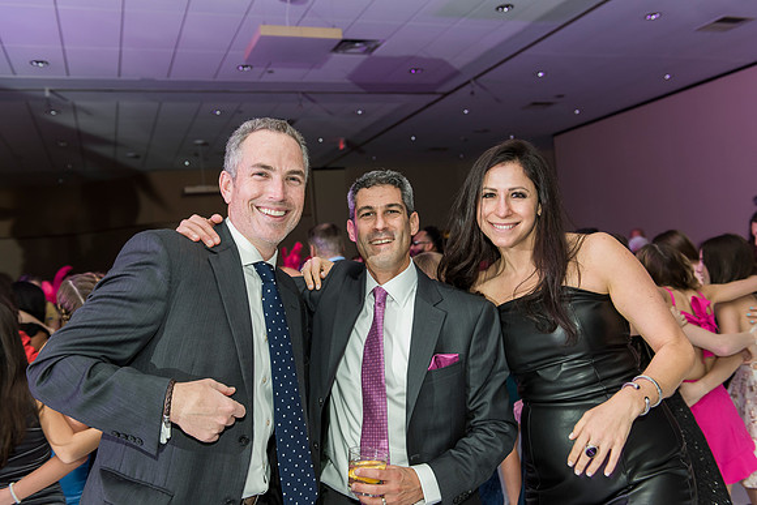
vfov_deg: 37.9
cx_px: 378
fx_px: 736
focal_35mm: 35
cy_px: 252
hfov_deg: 54.4
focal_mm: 35
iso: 1000
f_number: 4
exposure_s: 1/100
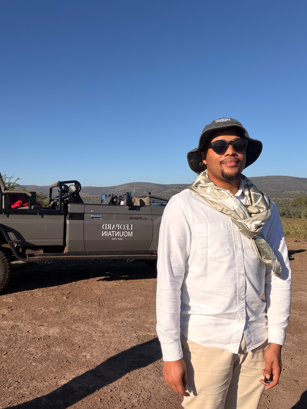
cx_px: 154
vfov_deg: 60.0
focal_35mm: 30
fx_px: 355
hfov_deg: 46.8
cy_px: 204
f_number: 1.9
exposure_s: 1/1852
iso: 32
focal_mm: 2.71
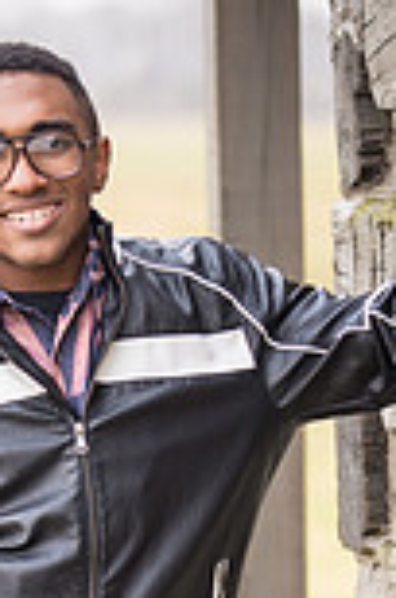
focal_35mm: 322
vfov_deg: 6.4
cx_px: 113
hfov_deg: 4.2
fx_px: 5337
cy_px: 749
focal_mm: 110
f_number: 2.8
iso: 200
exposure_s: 1/50
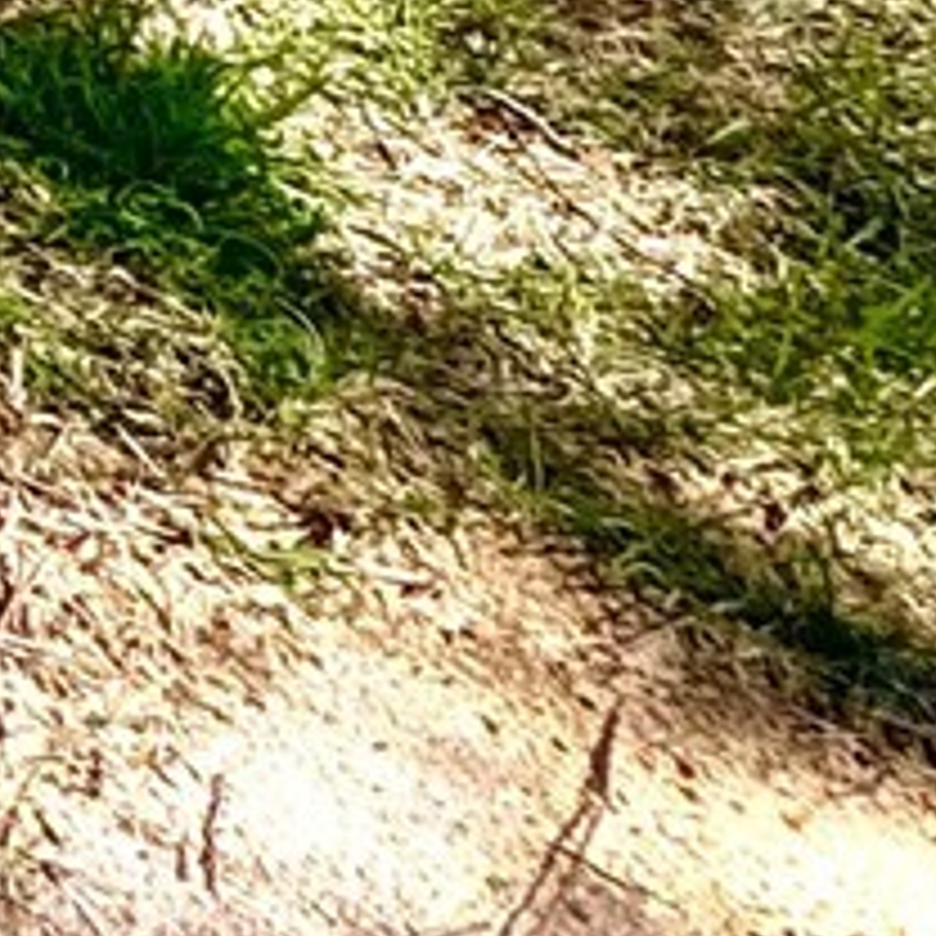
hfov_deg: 8.7
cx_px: -2610
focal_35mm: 114
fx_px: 3487
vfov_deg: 12.6
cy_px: -1166
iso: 50
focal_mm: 2.22
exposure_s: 1/1506
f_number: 2.2
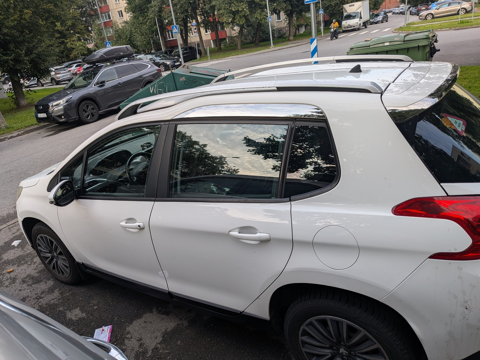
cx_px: 240
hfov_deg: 71.6
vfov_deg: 56.8
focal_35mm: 24
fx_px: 333
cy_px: 180
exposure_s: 1/295
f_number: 1.7
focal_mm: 4.53
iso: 28
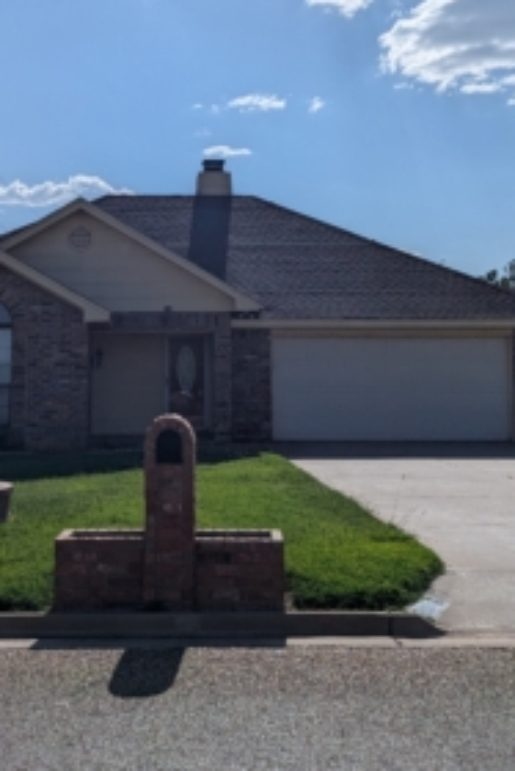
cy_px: 253
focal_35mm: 52
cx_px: 204
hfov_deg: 26.0
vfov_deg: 37.7
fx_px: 1114
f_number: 1.85
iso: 60
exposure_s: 1/11364
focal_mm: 6.81
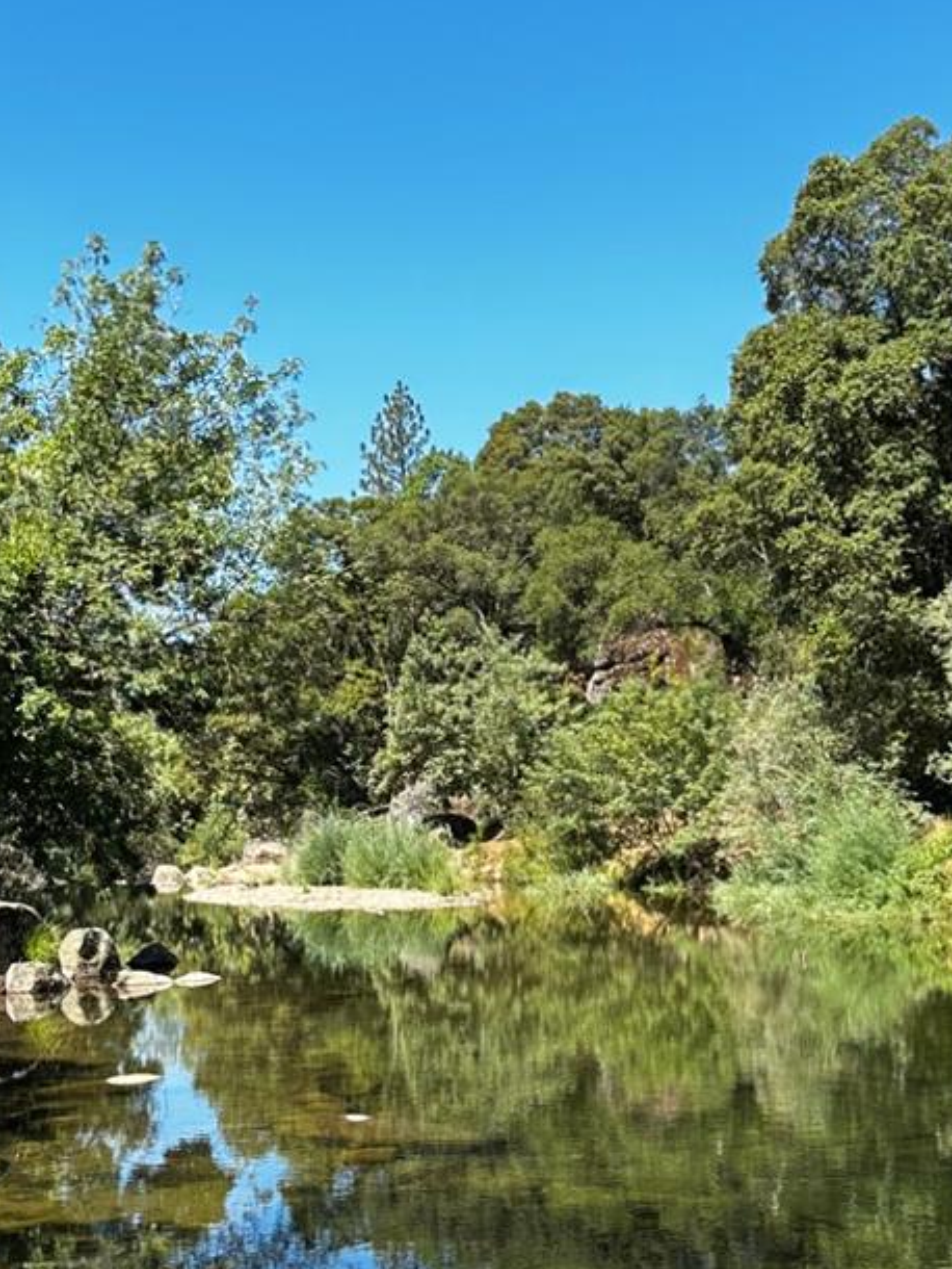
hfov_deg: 24.8
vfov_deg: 32.6
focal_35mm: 59
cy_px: 770
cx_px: 415
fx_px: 2162
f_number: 1.78
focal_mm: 6.86
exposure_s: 1/1880
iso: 80
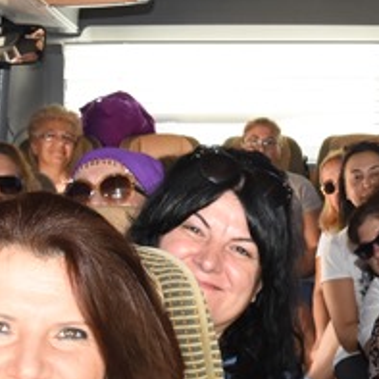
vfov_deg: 14.6
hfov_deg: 14.5
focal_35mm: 119
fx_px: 1474
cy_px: 174
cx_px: 323
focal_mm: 18
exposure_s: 1/40
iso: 1000
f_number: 9
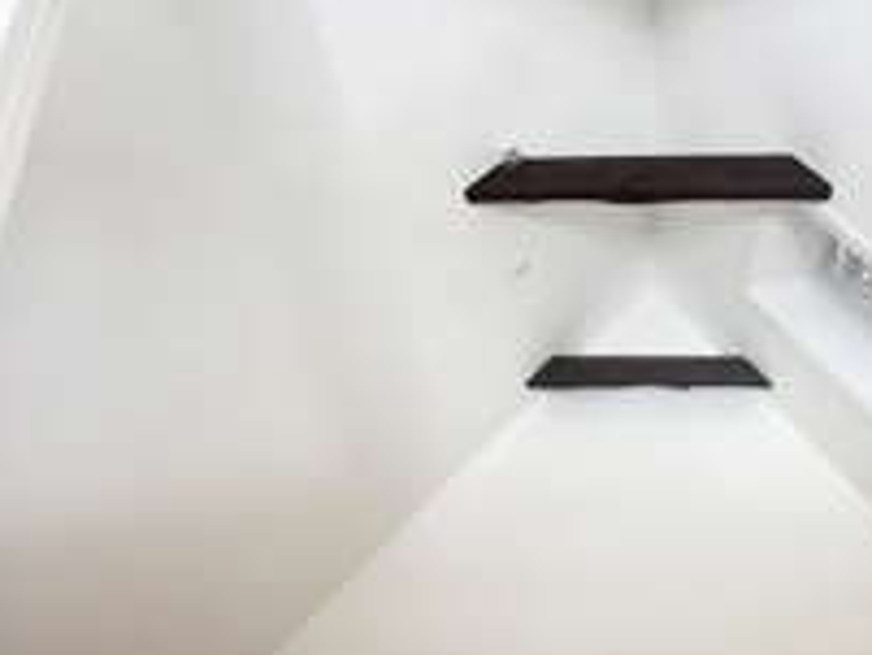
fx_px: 655
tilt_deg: +25.8
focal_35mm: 26
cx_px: 631
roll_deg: -1.0
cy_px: 495
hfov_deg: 64.1
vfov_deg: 50.8
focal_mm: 2.22
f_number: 2.2
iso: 250
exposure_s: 1/99
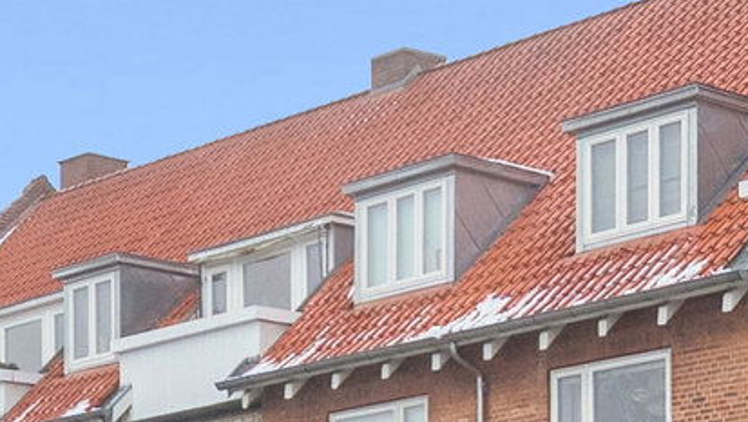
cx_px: 556
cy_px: 1387
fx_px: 2263
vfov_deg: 8.4
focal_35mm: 114
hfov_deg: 18.7
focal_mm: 15
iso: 320
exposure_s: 1/200
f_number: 5
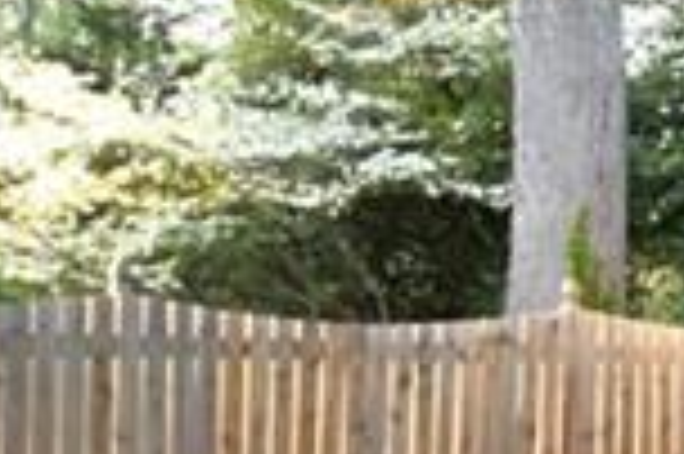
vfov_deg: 13.4
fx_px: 1917
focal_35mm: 101
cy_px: 387
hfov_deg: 13.3
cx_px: 1746
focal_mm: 10
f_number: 8
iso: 800
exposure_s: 1/60
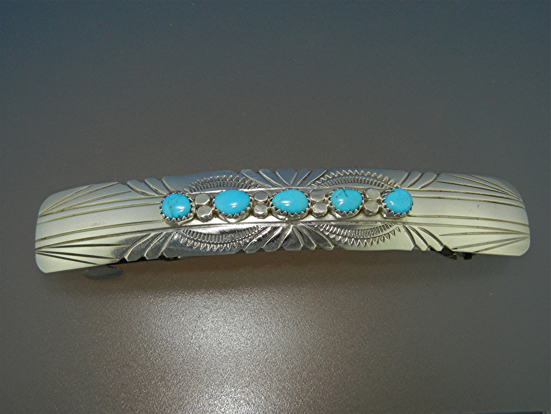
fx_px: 716
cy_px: 207
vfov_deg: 32.2
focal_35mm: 45
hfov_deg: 42.1
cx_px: 276
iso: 436
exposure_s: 1/30
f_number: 7.6
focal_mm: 8.1
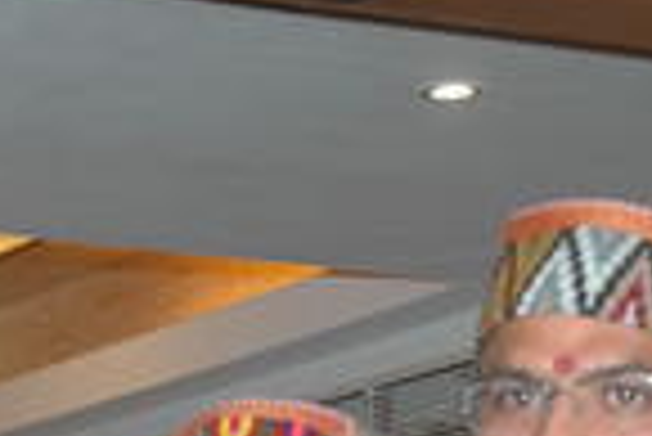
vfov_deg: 7.0
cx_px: -112
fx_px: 3482
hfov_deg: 10.5
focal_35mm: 192
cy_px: 829
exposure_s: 1/60
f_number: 4.5
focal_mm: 31
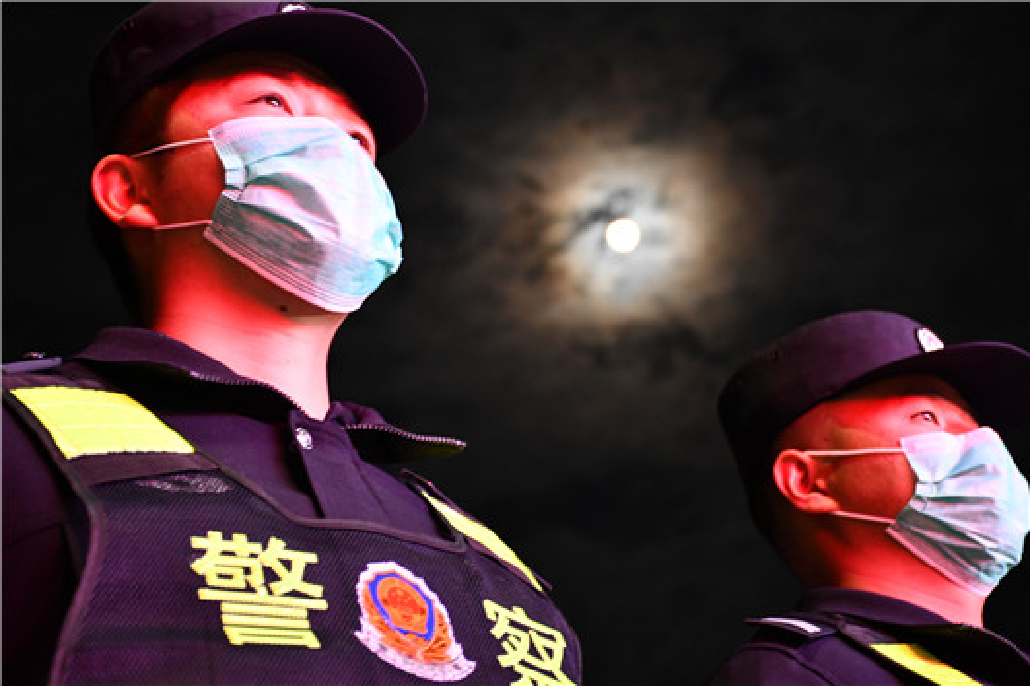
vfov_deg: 20.3
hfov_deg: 30.1
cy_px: 343
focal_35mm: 67
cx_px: 515
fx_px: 1916
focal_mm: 45
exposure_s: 1/13
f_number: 4.5
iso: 2500
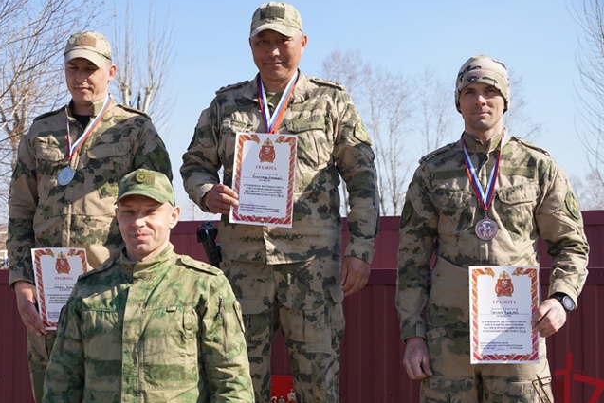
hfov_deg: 37.4
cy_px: 232
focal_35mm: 53
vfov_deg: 25.5
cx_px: 262
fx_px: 889
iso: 100
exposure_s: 1/400
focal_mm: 30
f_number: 5
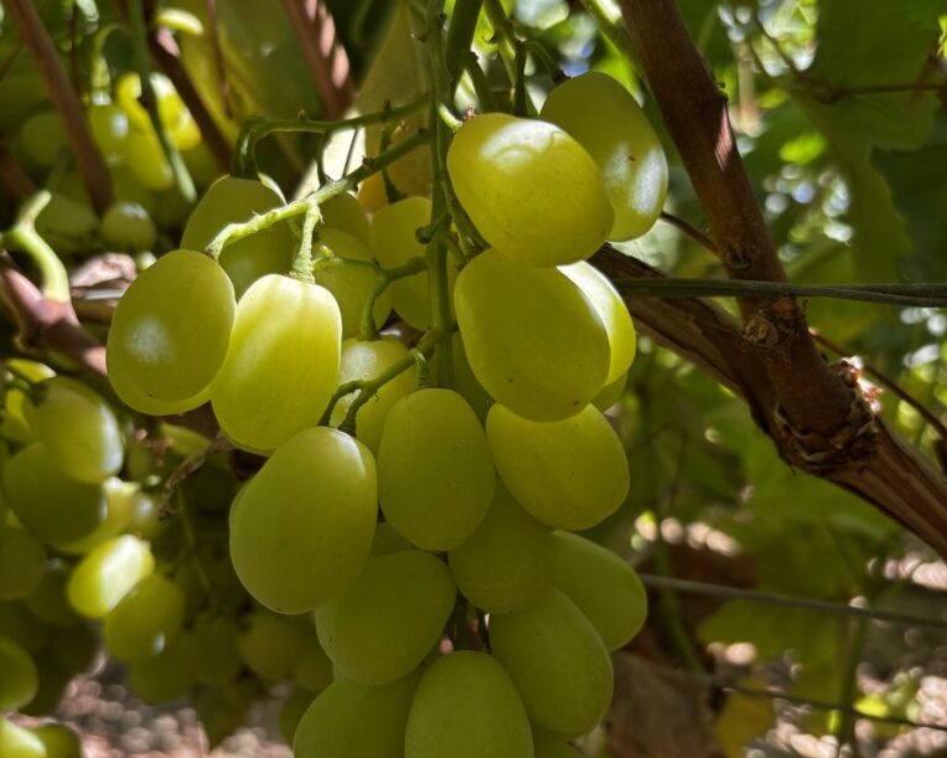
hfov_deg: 52.8
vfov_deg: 43.3
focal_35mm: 34
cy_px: 418
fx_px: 953
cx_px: 475
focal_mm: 5.96
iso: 50
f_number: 1.6
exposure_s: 1/308
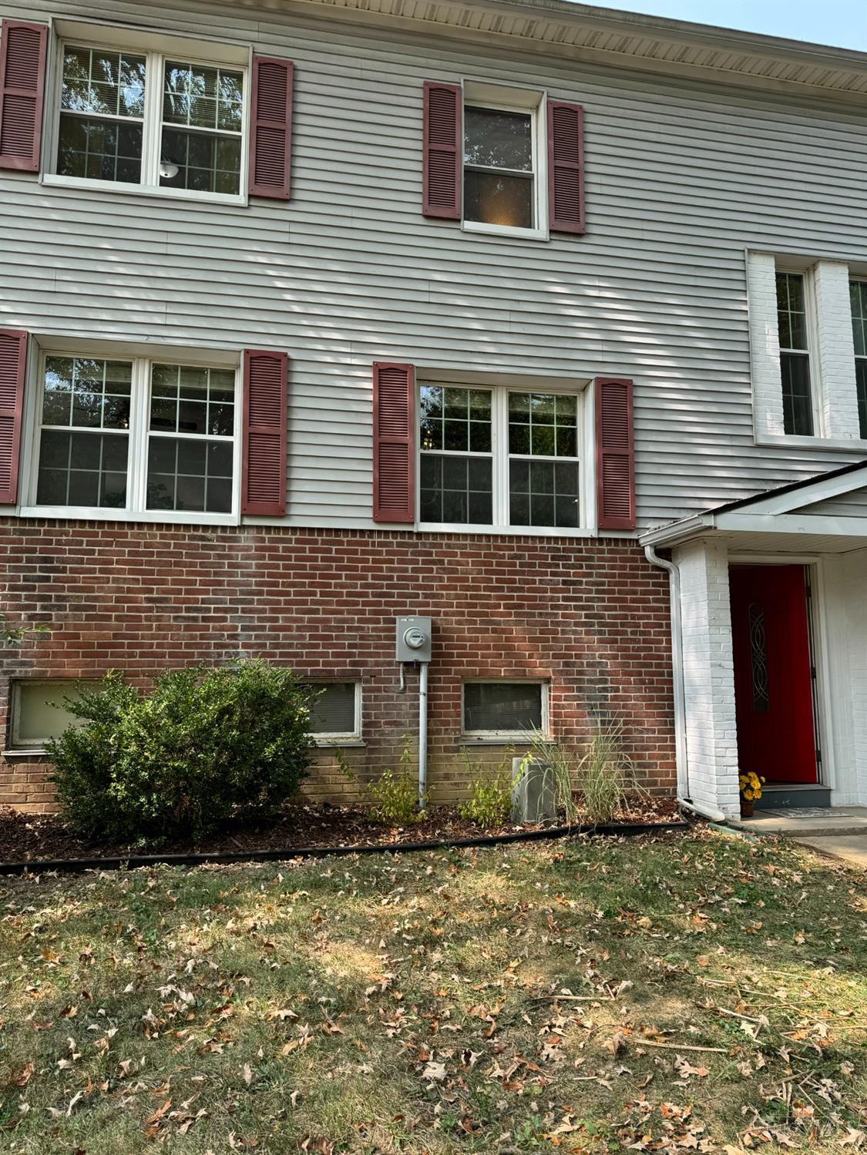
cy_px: 578
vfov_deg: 71.6
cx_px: 434
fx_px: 801
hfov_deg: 56.8
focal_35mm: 24
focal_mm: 6.76
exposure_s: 1/792
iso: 80
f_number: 1.78
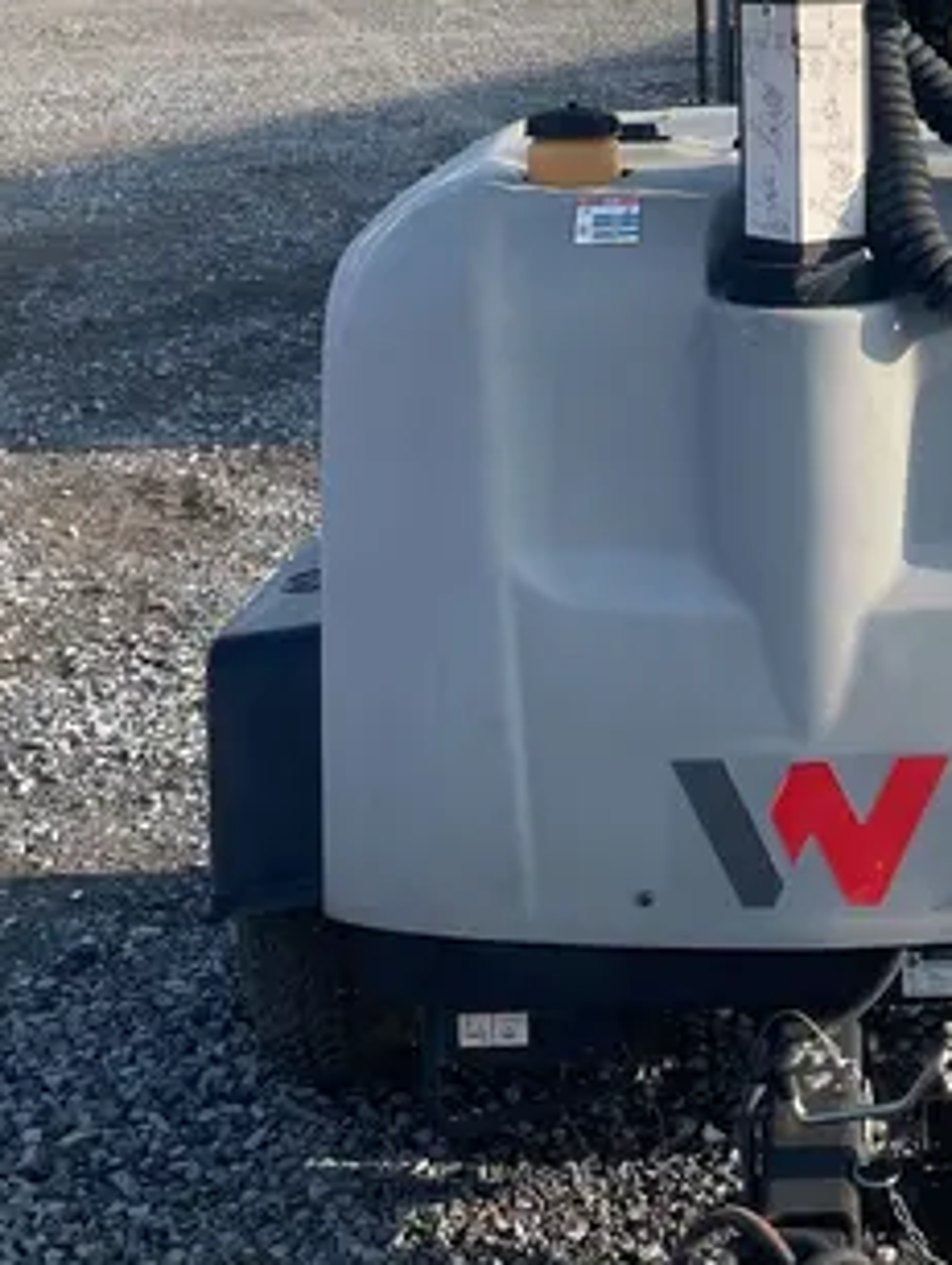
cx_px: 886
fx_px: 2269
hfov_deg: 23.0
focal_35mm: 62
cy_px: 290
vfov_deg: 30.5
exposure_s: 1/2020
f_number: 1.6
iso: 50
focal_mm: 4.2
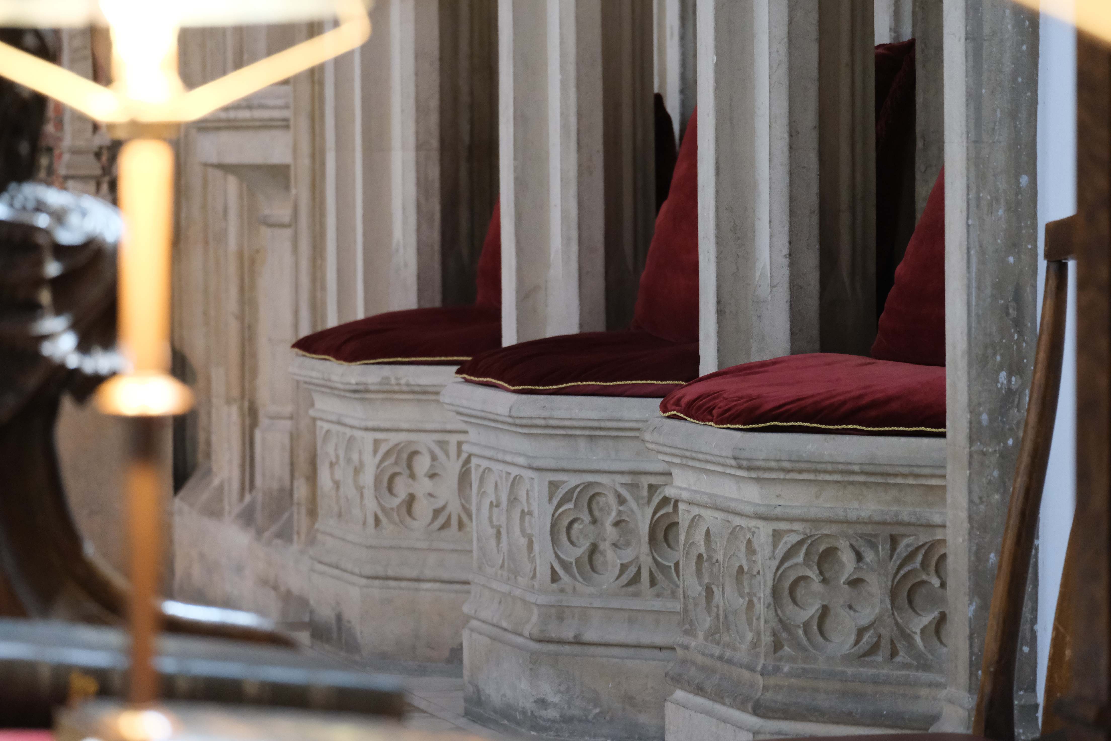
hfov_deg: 16.1
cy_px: 370
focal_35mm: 127
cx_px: 556
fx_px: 3919
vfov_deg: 10.8
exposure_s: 1/56
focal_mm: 84.8
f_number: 5.2
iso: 6400
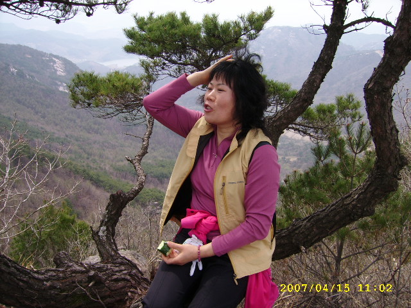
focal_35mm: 35
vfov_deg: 40.7
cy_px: 154
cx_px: 206
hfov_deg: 52.6
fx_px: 416
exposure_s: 1/192
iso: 50
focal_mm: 5.95
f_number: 5.8
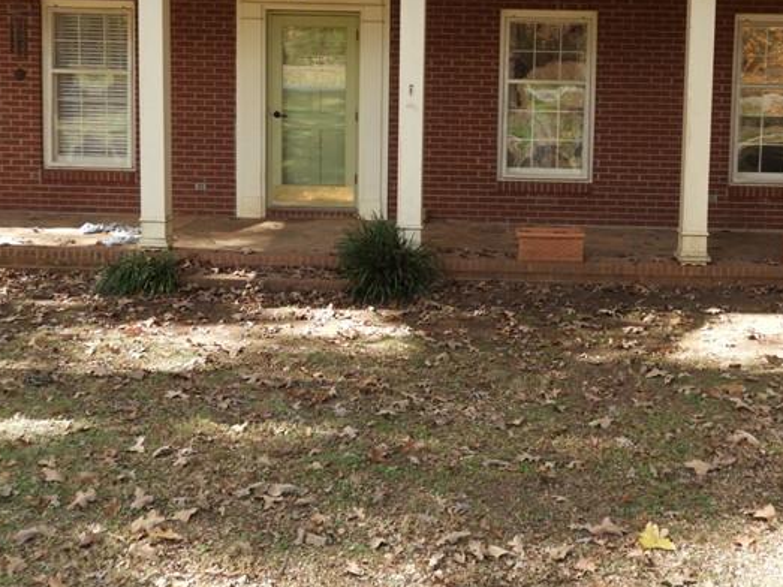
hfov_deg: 40.2
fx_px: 1063
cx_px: 479
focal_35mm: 47
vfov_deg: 30.4
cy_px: 160
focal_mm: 4.3
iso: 100
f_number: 3.3
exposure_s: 1/125
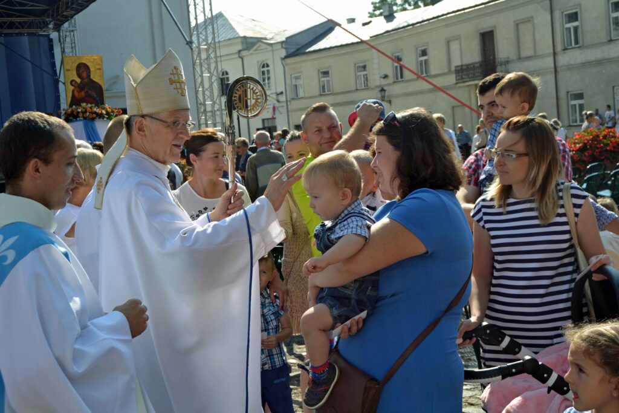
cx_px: 310
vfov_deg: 29.9
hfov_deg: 43.6
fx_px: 774
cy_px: 206
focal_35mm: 45
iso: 100
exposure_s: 1/250
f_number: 8
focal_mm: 30
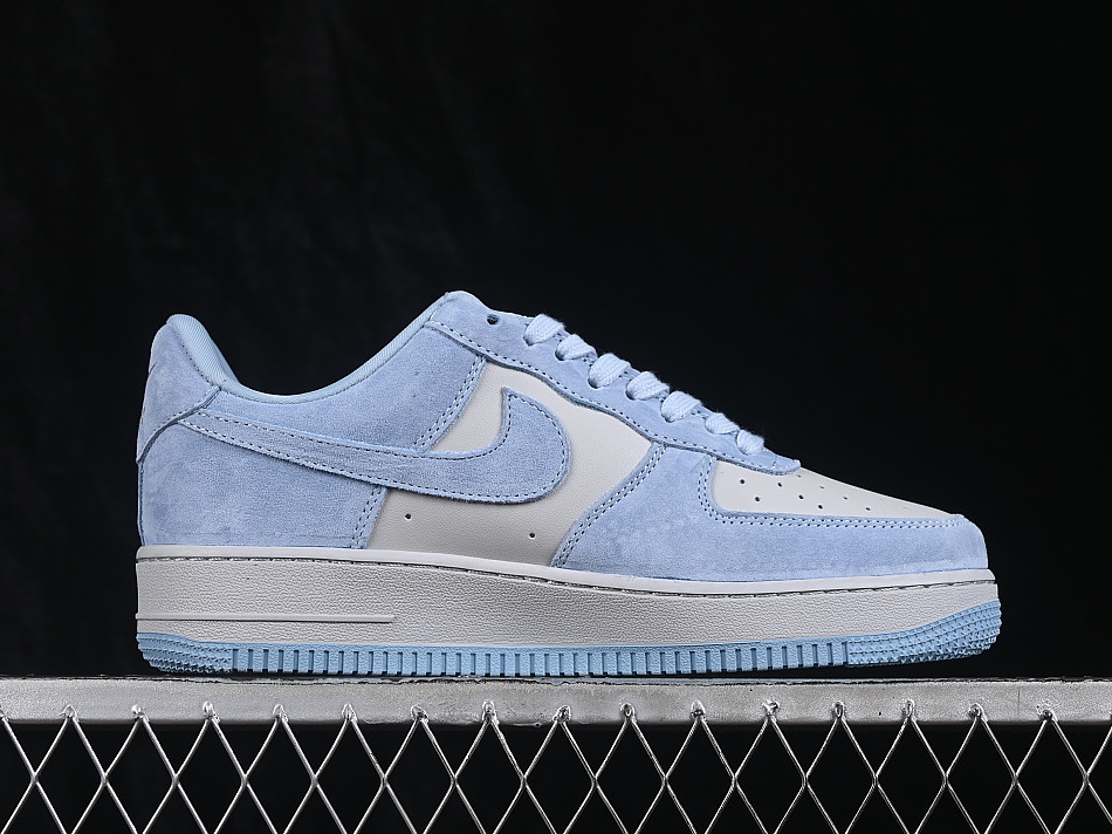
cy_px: 413
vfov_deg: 18.0
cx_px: 565
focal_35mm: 82
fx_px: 2633
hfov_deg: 23.8
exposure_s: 1/80
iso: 160
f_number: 8
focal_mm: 50
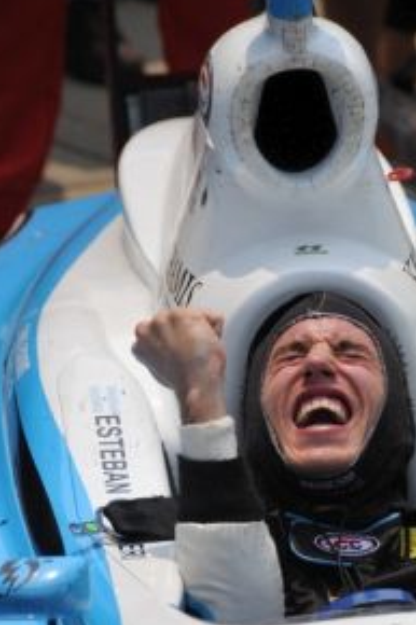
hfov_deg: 2.7
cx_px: 275
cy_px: 416
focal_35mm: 517
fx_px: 8971
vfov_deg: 4.0
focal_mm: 200
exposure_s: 1/3200
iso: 400
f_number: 5.6
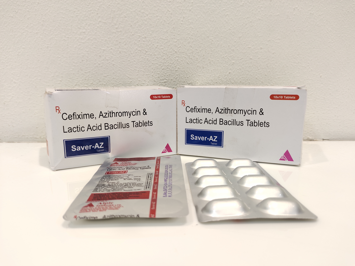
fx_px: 256
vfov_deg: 54.9
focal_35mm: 25
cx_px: 178
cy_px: 133
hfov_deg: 69.4
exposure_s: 1/50
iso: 227
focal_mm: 5.42
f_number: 1.89
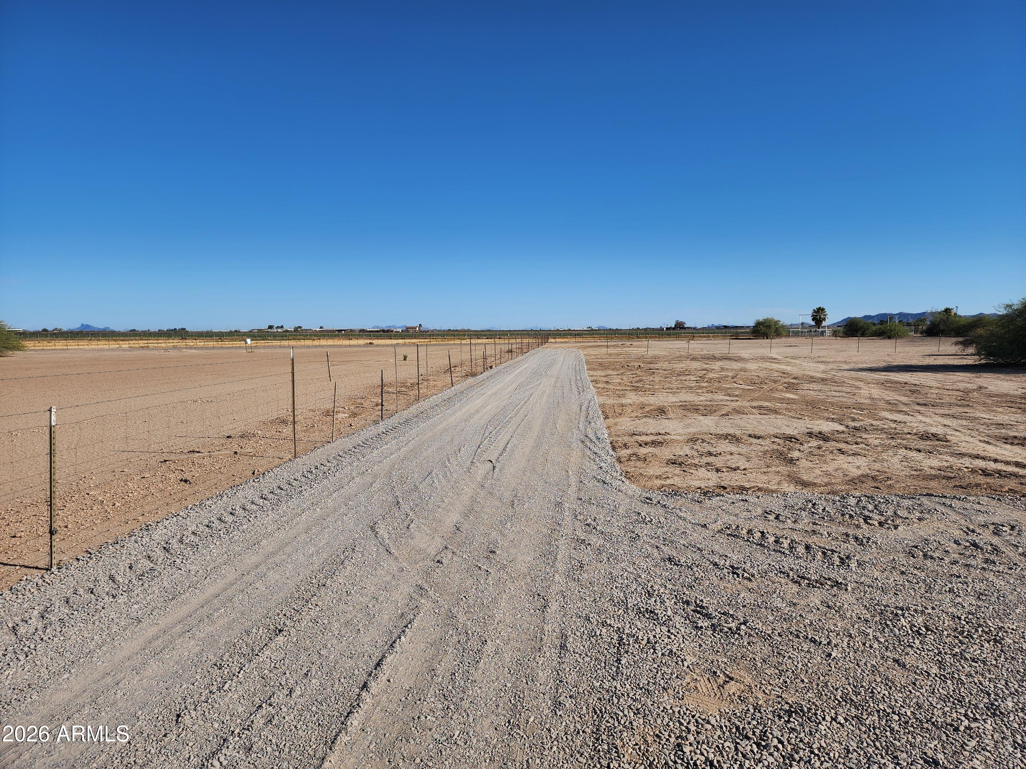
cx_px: 513
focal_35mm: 23
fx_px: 682
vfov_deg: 58.9
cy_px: 384
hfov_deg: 73.9
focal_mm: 6.4
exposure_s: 1/1488
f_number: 1.8
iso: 12
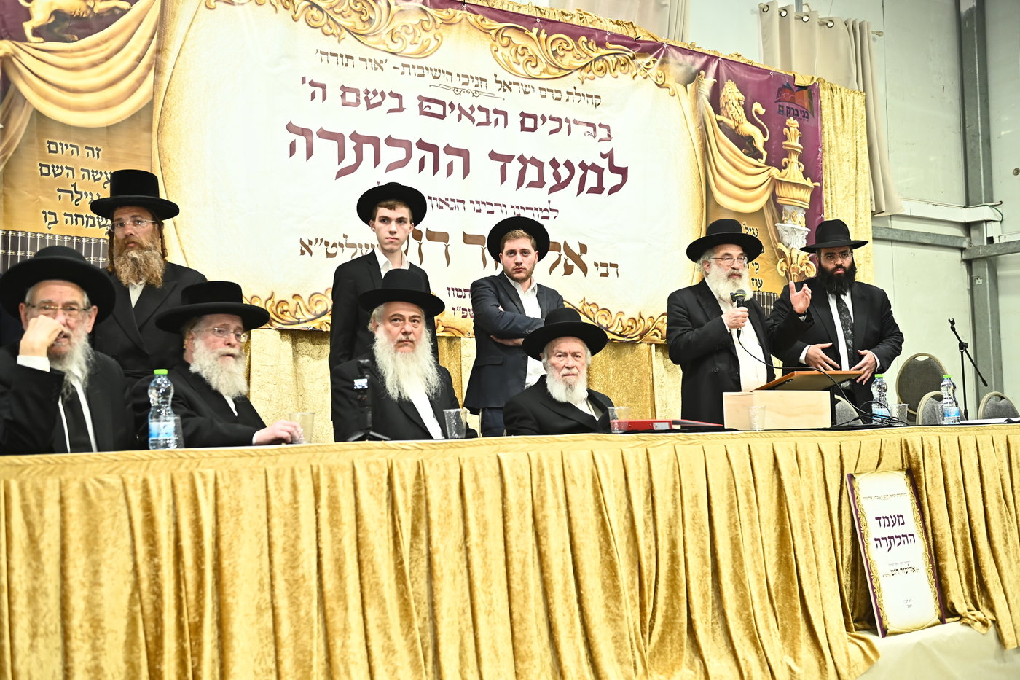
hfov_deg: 50.7
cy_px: 340
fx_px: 1076
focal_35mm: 38
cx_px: 510
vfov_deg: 35.0
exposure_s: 1/200
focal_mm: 38
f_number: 3.5
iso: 1600
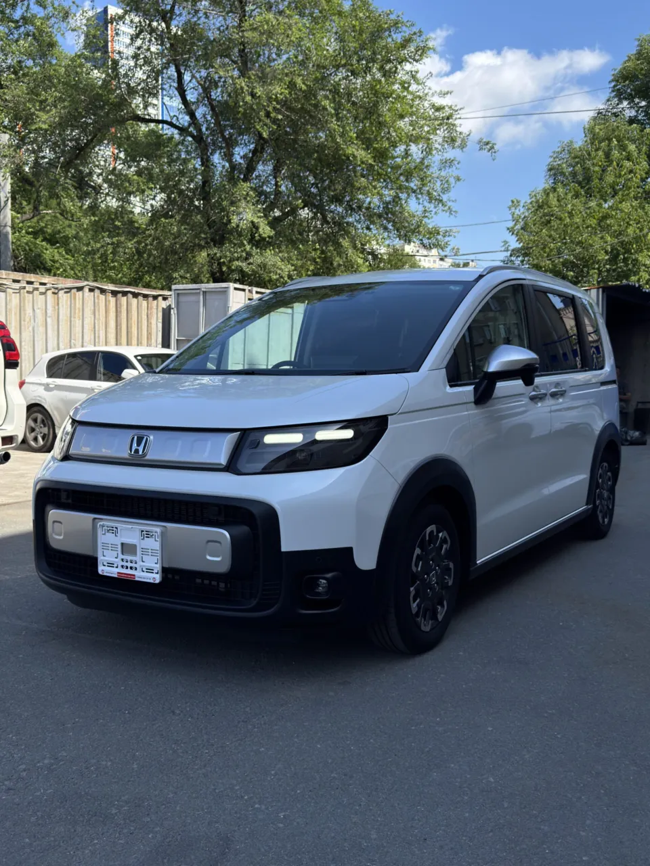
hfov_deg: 40.7
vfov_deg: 52.6
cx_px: 325
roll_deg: -0.1
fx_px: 876
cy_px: 433
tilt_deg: -2.6
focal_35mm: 35
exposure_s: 1/3257
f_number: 1.78
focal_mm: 6.76
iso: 100
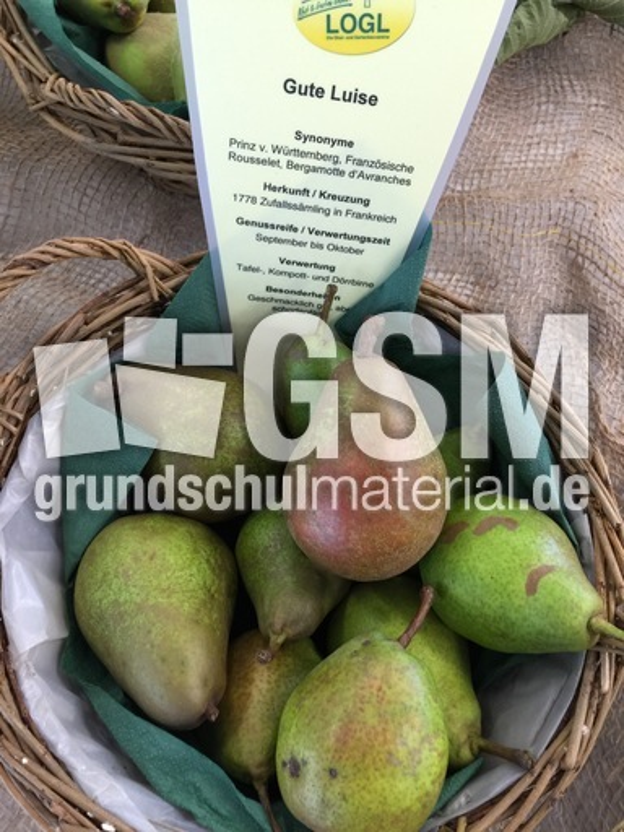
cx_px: 312
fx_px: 697
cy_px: 416
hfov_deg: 48.2
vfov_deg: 61.7
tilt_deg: -70.2
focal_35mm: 29
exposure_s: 1/17
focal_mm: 4.15
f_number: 2.2
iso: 64
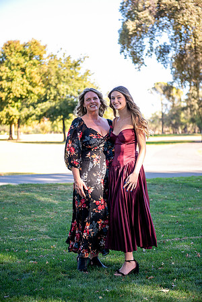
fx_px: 589
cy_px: 151
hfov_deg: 19.5
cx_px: 101
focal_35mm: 70
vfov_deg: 28.8
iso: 320
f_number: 2.8
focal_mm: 70
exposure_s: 1/500
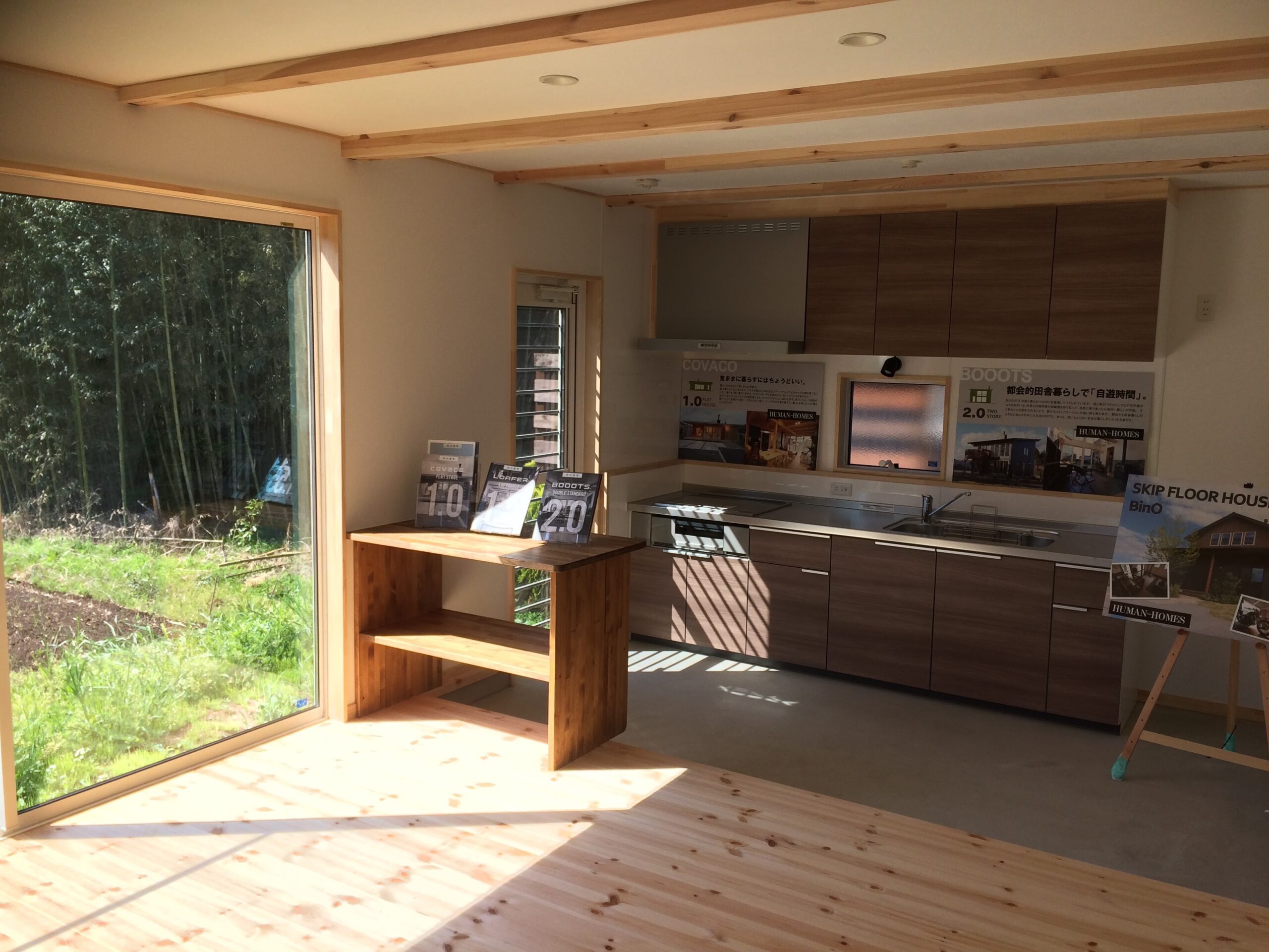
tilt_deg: -7.4
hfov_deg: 61.7
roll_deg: -1.0
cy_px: 476
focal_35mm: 29
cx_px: 634
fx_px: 1063
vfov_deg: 48.2
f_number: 2.2
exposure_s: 1/419
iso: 32
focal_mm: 4.15
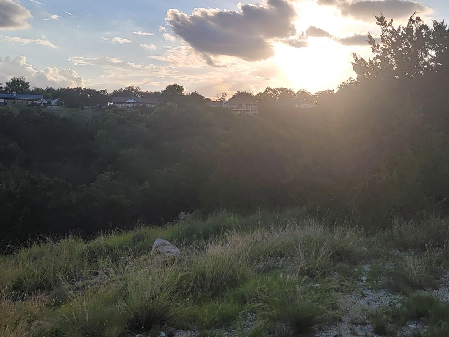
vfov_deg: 35.8
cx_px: 257
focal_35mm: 39
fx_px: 506
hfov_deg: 47.7
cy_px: 73
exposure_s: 1/942
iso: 16
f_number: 1.8
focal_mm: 6.7
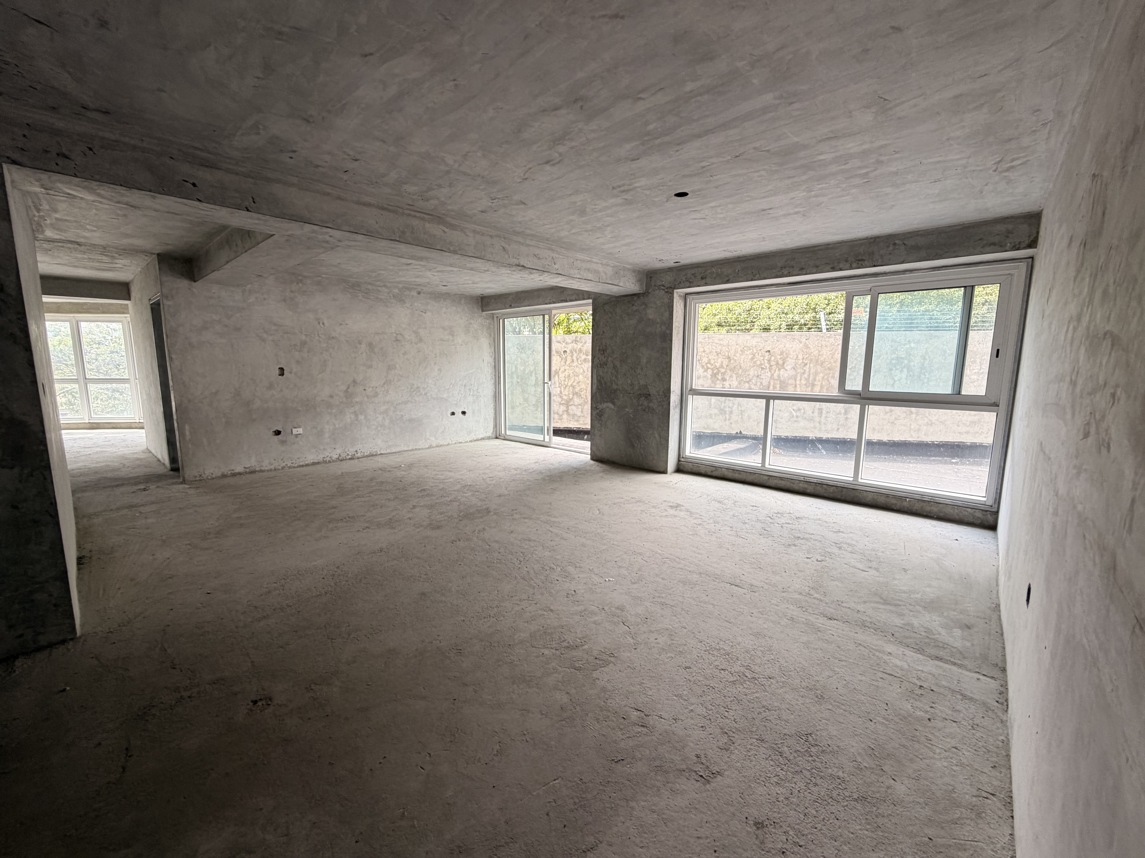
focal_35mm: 14
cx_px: 572
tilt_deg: -8.5
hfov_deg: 102.1
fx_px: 463
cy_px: 429
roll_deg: +0.0
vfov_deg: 85.7
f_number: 2.2
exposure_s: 1/121
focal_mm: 2.22
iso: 80
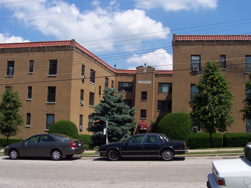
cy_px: 94
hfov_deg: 50.1
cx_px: 126
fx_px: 268
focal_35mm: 37
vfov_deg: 38.7
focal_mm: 5.6
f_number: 5.6
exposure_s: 1/750
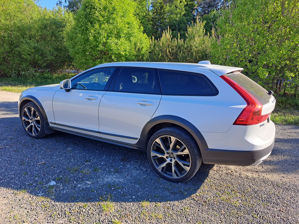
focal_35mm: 24
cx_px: 150
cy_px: 112
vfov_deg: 56.8
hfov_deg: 71.6
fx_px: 207
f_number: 1.8
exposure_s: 1/515
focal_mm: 5.23
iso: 50
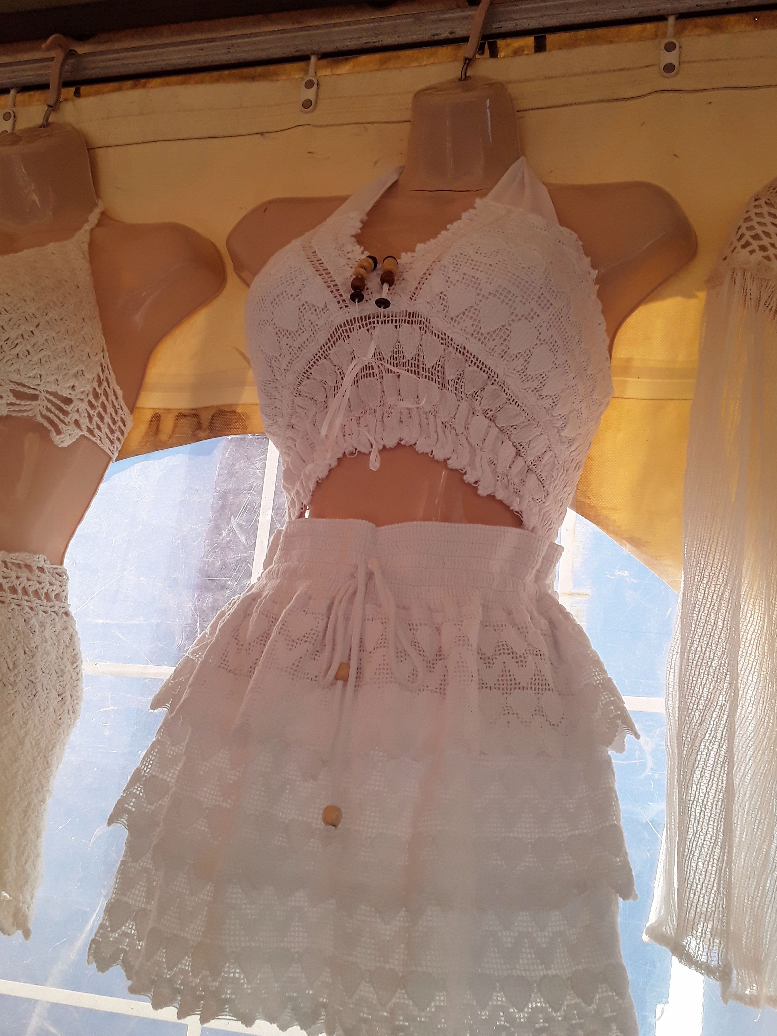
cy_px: 522
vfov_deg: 55.3
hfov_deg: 43.0
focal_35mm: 33
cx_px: 383
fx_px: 987
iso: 40
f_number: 2.2
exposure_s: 1/333
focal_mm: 3.3
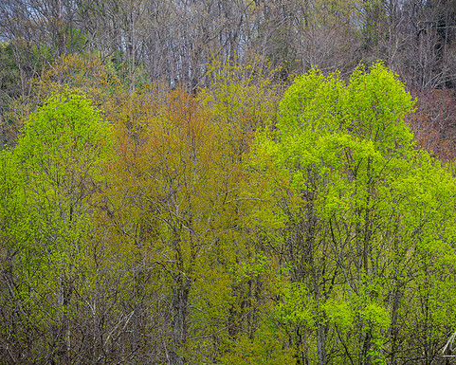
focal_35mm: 317
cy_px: 182
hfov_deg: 6.1
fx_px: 4279
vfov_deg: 4.9
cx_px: 242
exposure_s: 1/80
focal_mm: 280
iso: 100
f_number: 8
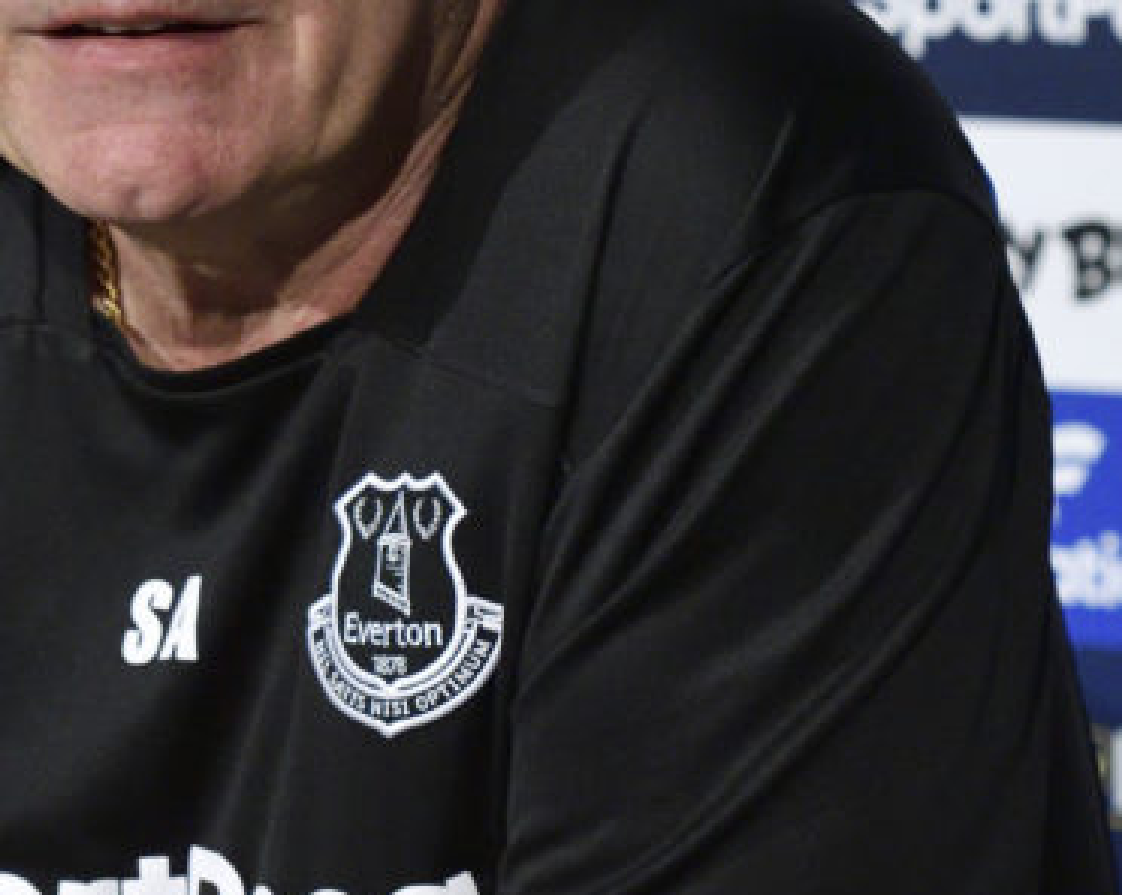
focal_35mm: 450
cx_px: 265
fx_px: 14931
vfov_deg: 3.4
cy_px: 185
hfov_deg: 4.3
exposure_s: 1/250
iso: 2500
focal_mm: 116
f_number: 4
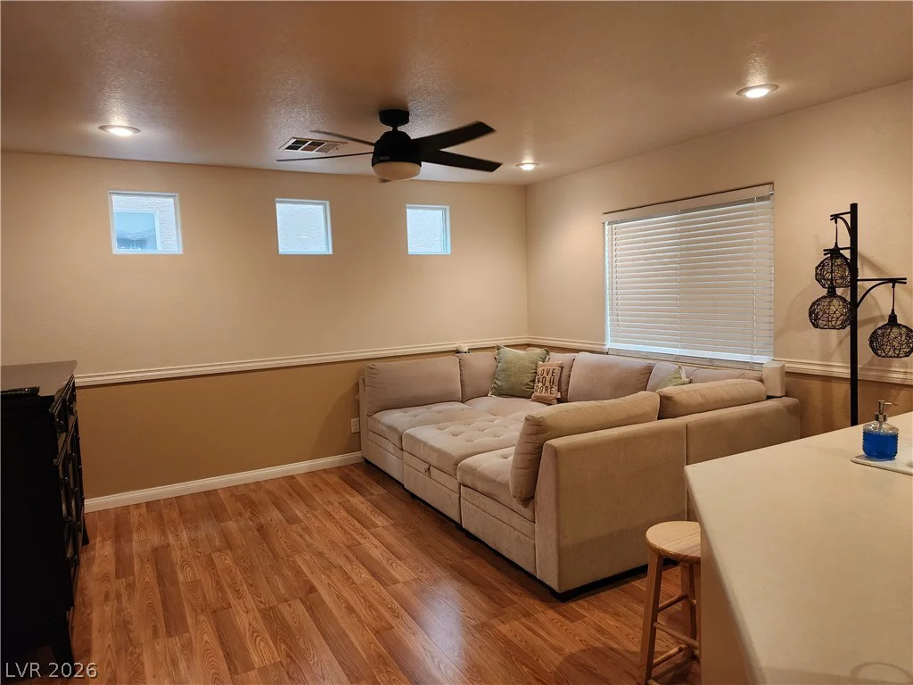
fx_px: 607
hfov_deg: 73.9
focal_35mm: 23
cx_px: 456
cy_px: 342
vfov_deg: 58.9
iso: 500
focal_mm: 6.4
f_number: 1.8
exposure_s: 1/120
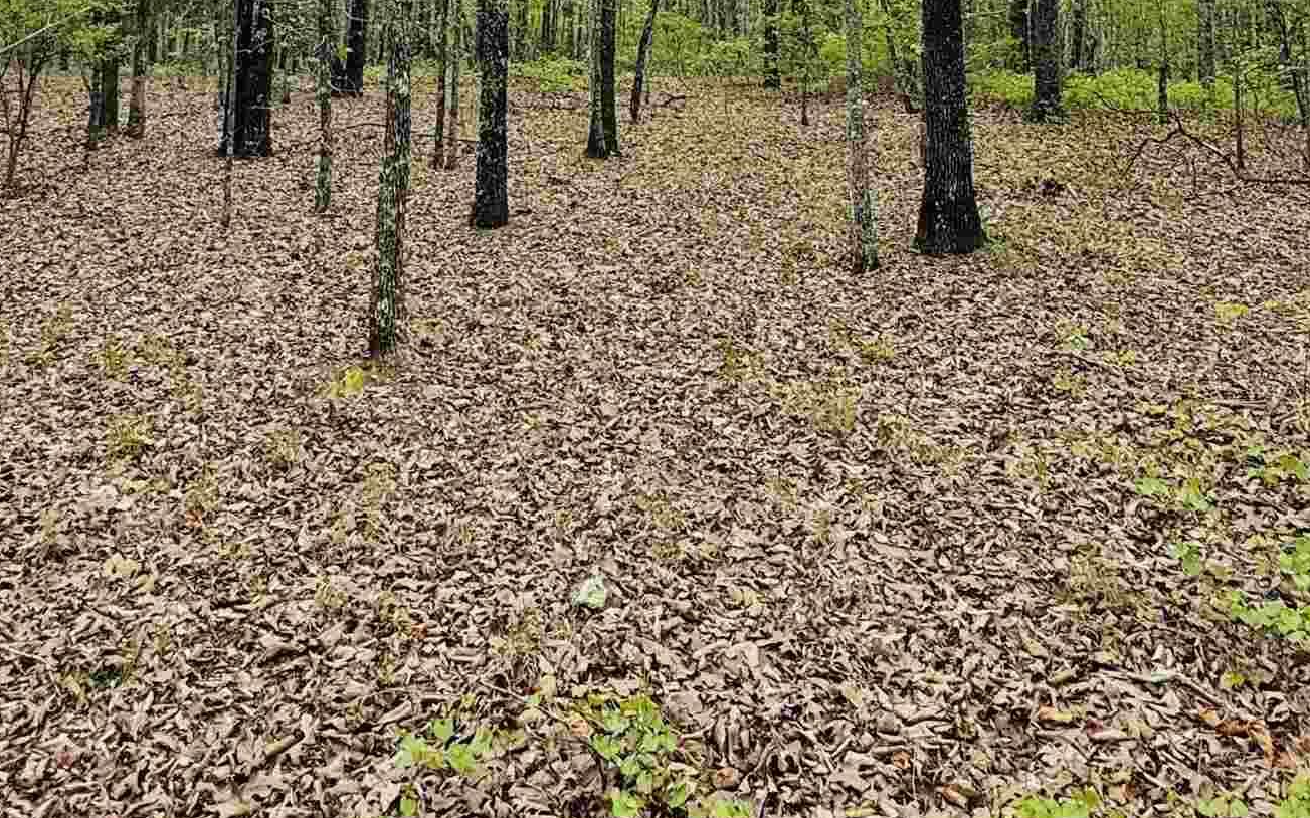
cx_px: 636
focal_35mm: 35
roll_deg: +0.3
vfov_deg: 31.5
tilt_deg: +6.5
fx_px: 1249
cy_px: -117
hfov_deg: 55.3
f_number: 2.2
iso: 40
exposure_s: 1/700
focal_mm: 2.22
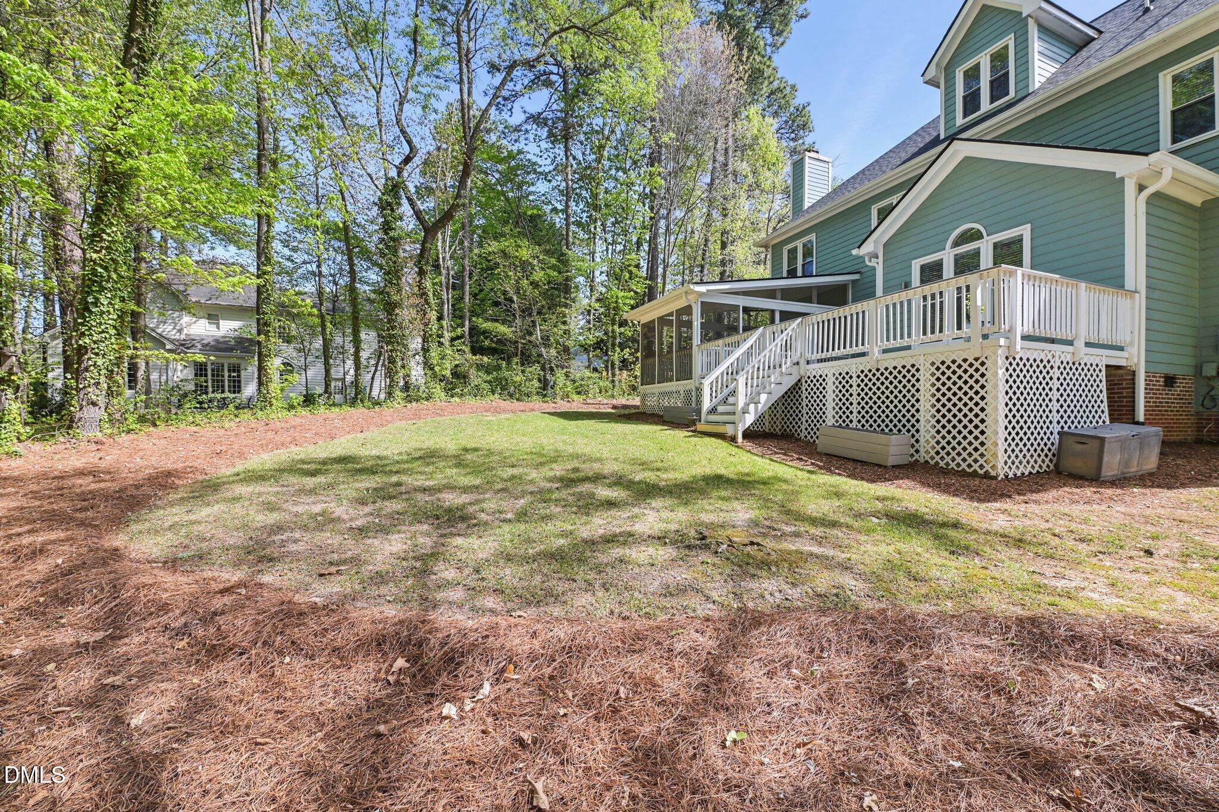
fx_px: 474
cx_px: 610
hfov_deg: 104.3
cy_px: 406
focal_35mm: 14
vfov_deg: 81.2
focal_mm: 14
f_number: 9
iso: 200
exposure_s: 1/200
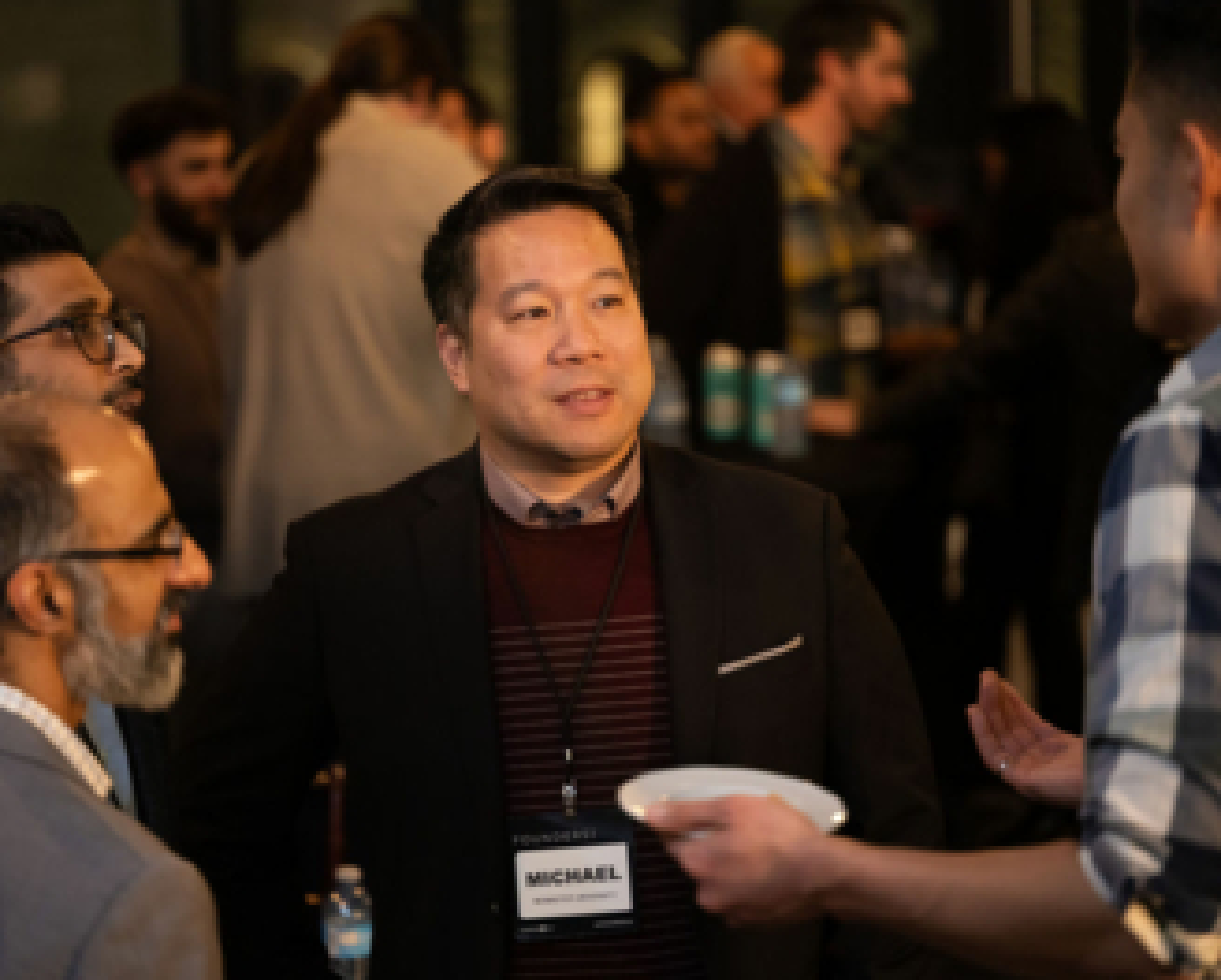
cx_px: 603
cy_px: 492
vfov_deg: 12.9
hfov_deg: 16.0
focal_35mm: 120
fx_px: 4340
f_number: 2.8
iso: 1600
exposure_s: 1/80
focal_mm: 105
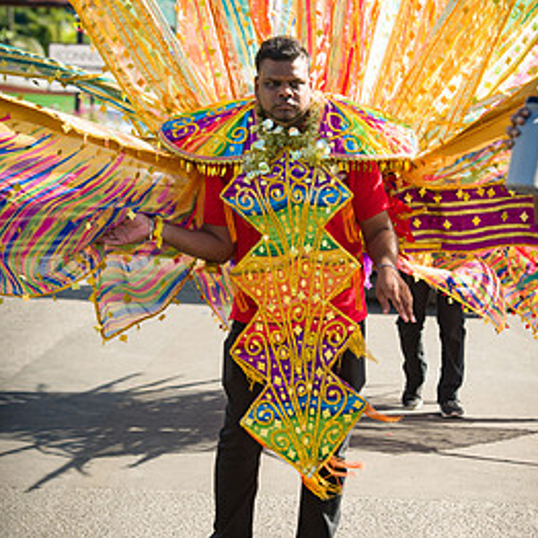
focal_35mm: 146
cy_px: 331
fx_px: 2567
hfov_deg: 12.0
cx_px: 289
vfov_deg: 12.0
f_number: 6.3
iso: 100
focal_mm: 100
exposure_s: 1/200
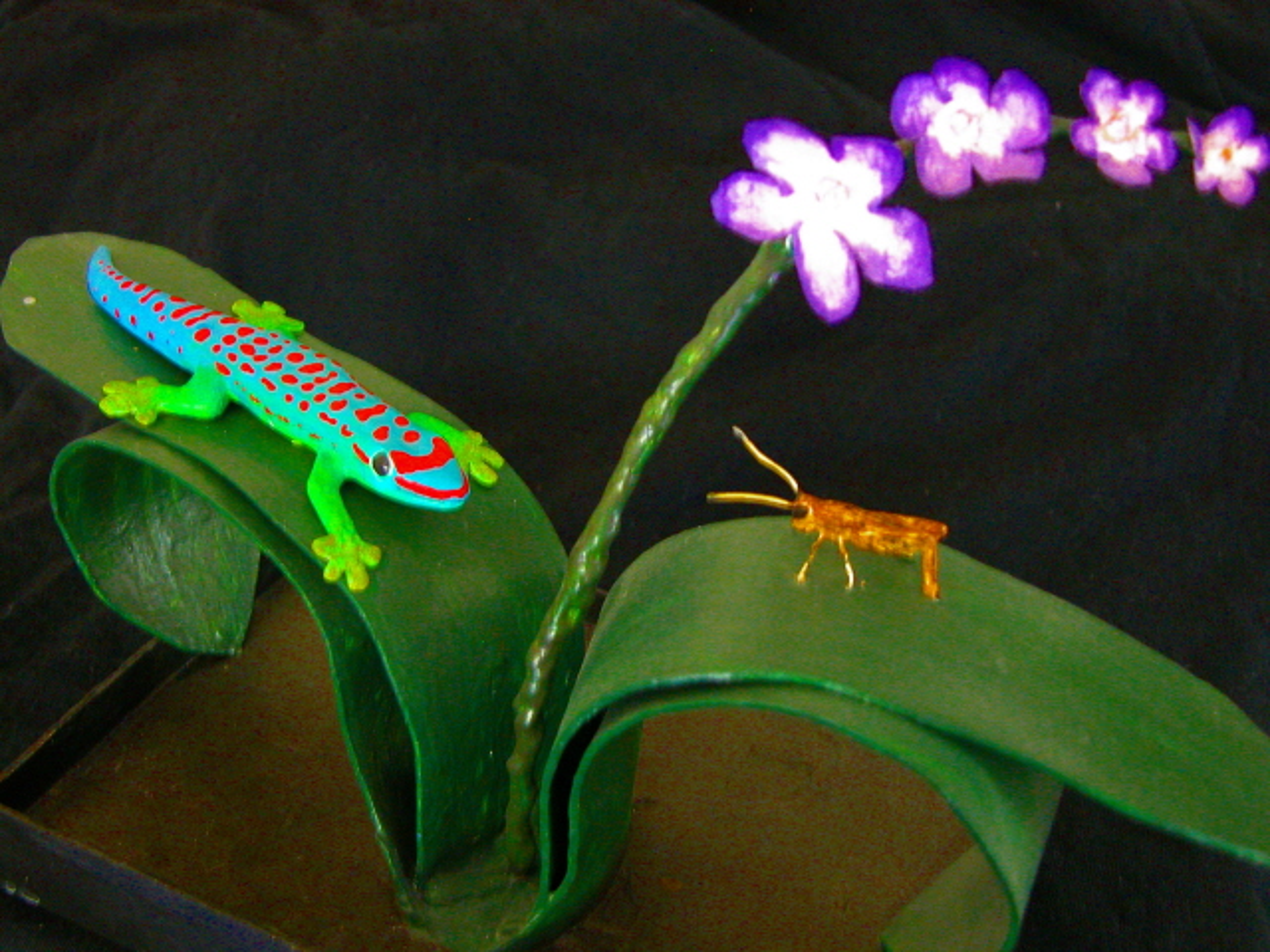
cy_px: 476
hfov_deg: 41.2
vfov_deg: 31.5
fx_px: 1688
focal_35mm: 46
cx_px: 635
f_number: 3
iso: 400
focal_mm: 11.6
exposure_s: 1
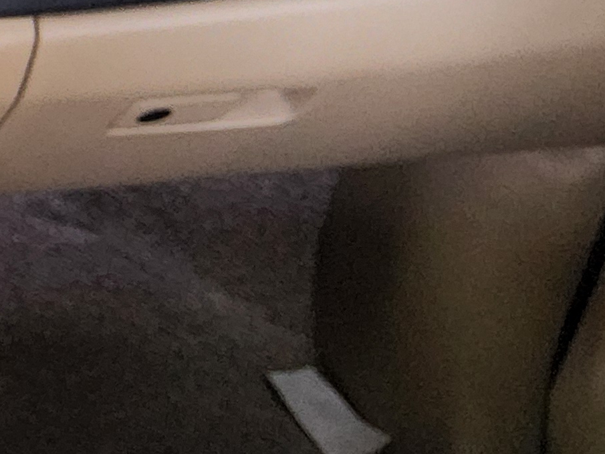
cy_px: -115
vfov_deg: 12.6
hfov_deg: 14.1
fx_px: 1993
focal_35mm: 114
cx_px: -658
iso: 500
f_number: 2
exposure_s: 1/120
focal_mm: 3.08
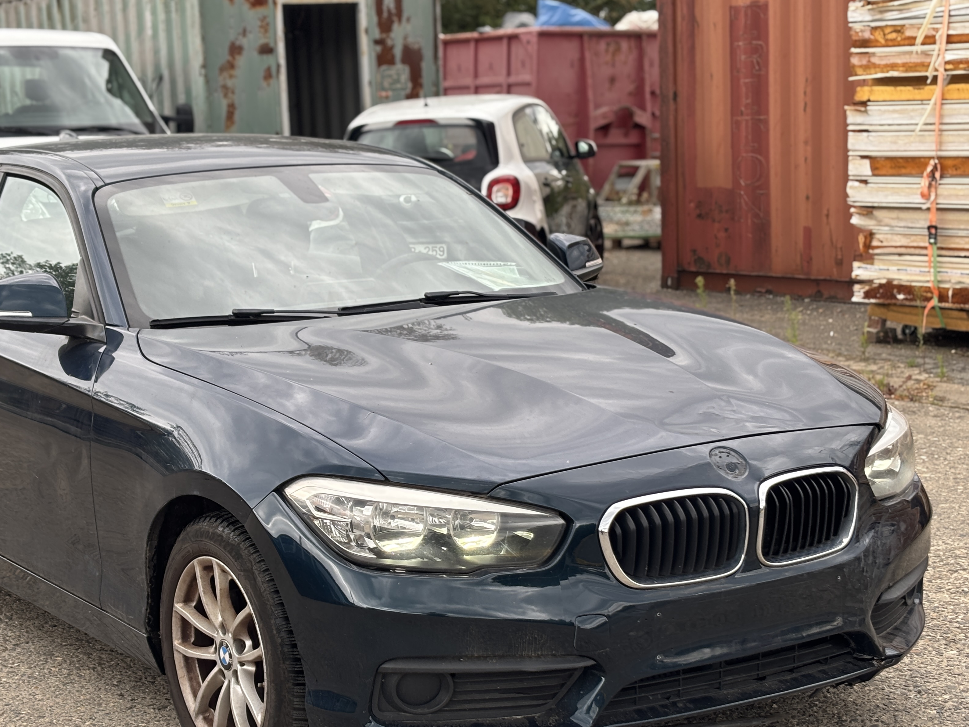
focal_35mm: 66
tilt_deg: -10.4
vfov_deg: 22.2
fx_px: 1848
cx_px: 376
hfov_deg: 29.3
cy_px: 417
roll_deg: +2.8
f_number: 1.6
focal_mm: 5.96
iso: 32
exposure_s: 1/481
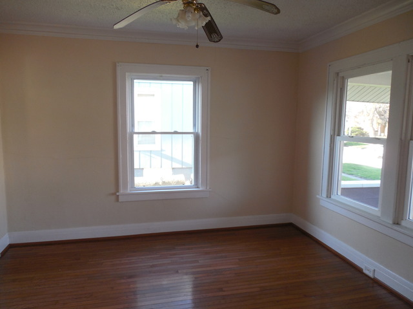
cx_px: 206
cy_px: 154
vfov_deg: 54.9
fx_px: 298
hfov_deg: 69.4
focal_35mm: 25
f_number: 3.3
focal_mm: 4.5
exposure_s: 1/30
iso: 160
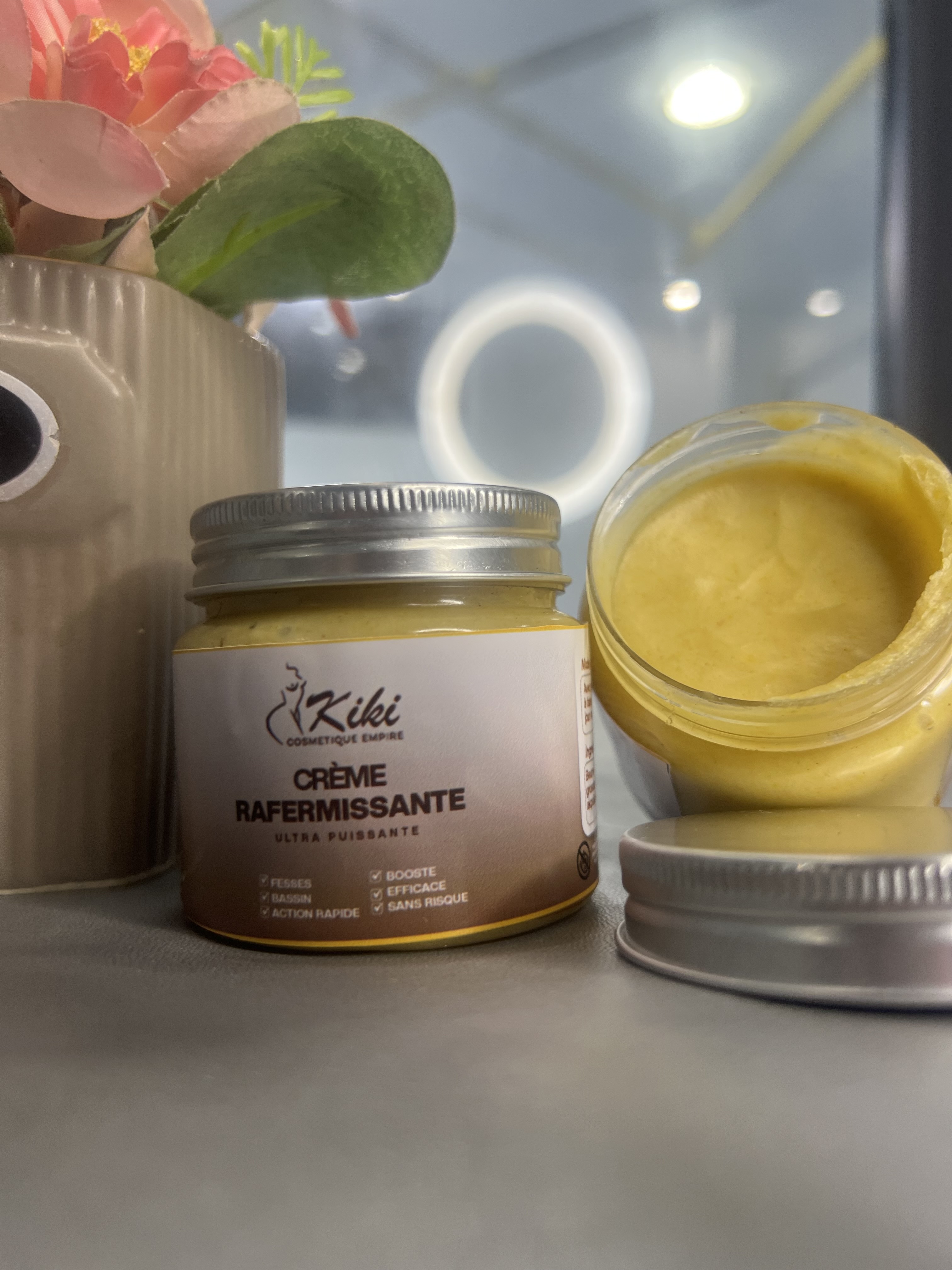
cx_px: 476
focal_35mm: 26
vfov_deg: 67.3
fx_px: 953
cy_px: 635
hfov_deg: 53.1
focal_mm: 5.7
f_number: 1.5
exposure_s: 1/100
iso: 64
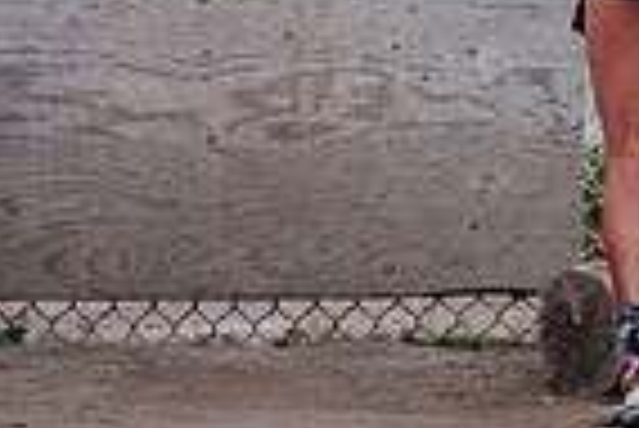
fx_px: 11762
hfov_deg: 3.1
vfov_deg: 2.1
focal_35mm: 662
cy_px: -215
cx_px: 236
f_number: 2.8
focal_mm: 102.2
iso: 400
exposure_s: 1/320
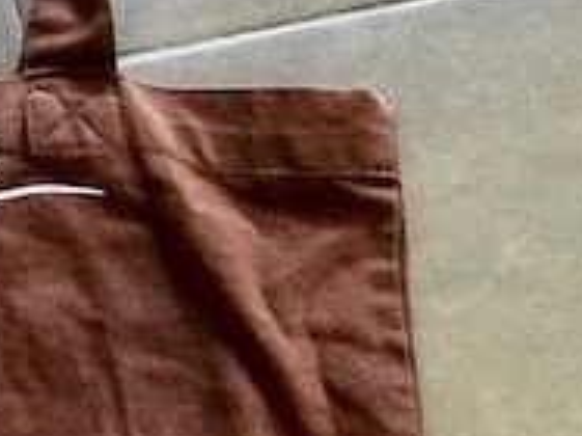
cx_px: -146
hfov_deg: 10.0
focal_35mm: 195
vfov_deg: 7.6
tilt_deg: -73.8
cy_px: 433
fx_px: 3276
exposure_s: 1/50
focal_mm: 6.6
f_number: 2.8
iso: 1000
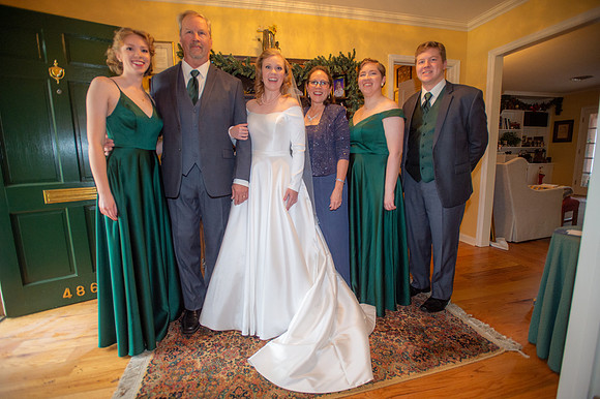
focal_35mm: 17
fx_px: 283
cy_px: 200
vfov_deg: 70.4
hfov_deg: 93.3
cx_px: 300
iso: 1250
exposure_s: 1/100
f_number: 3.2
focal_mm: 17
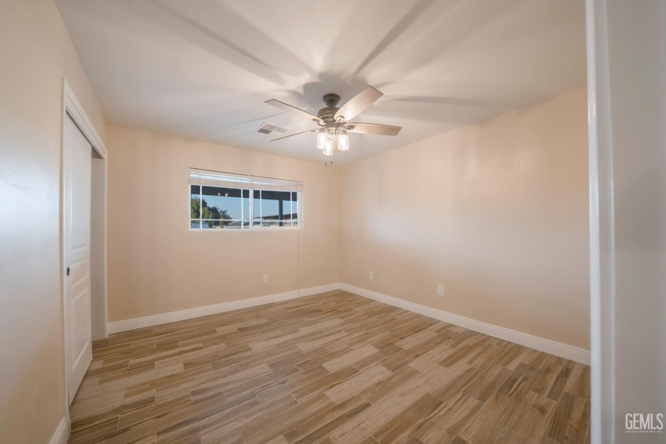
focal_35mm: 12
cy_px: 222
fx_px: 222
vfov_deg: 90.0
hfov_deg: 112.6
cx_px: 333
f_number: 9
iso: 250
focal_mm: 12
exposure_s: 1/160
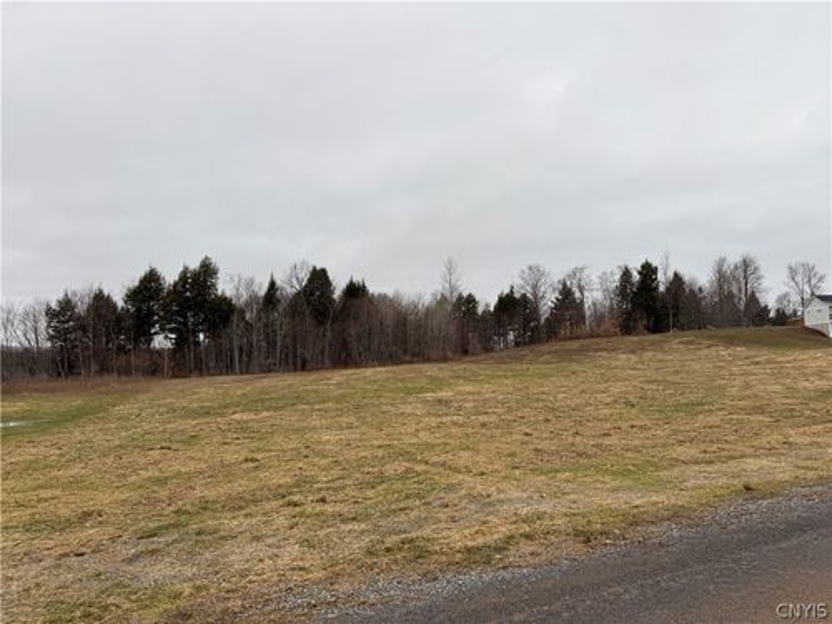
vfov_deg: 56.8
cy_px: 312
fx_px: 577
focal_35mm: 24
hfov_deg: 71.6
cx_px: 416
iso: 80
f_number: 1.78
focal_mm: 6.76
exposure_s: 1/543
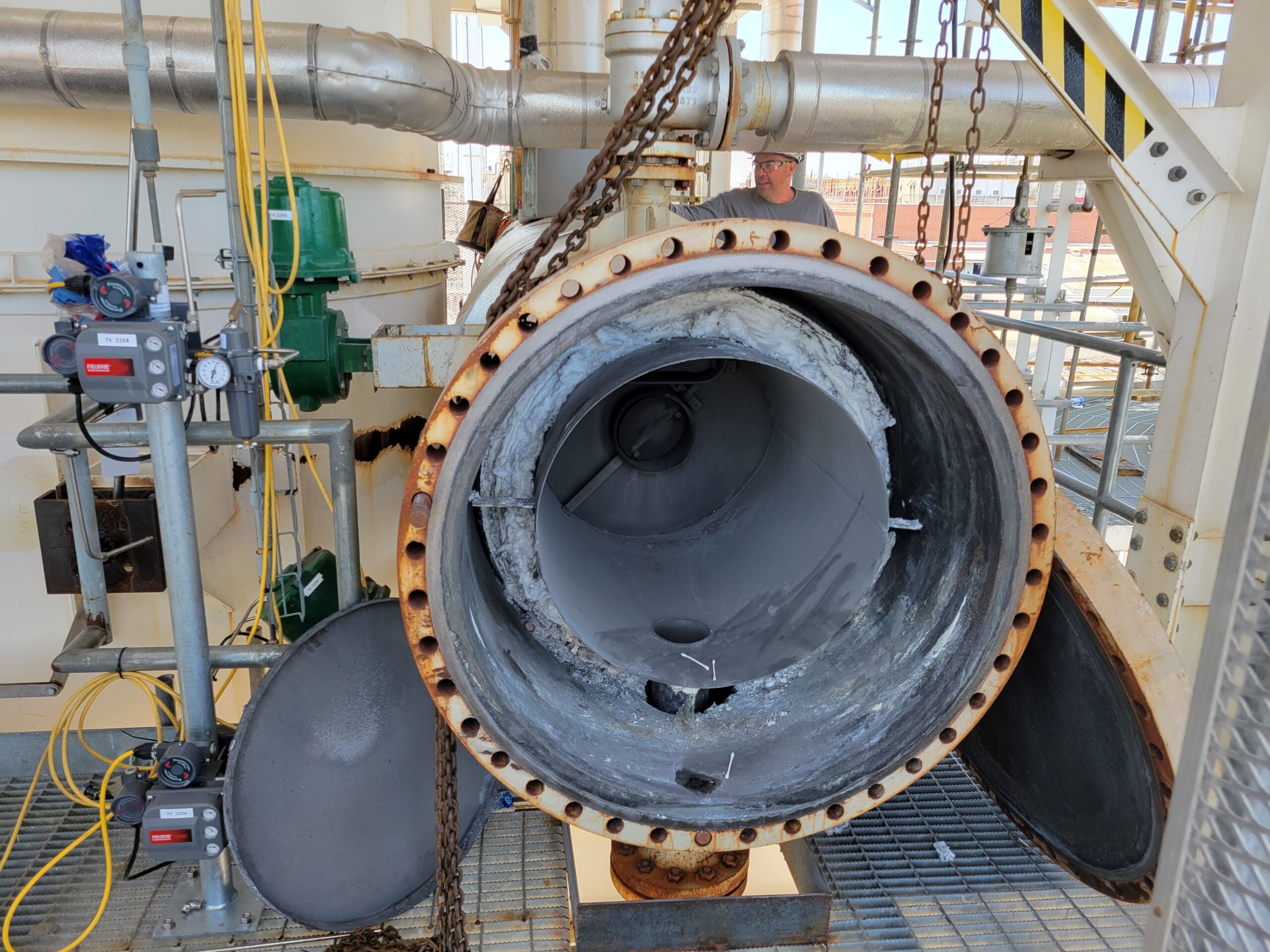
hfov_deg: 67.3
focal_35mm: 26
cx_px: 635
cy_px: 476
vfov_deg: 53.1
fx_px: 954
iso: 40
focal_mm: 5.4
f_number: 1.8
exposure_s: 1/159
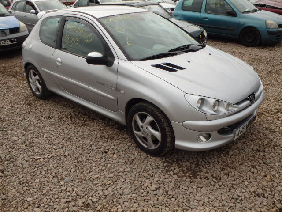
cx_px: 141
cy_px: 106
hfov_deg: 56.8
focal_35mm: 32
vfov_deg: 44.2
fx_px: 261
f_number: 13
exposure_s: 1/125
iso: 125
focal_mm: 5.7
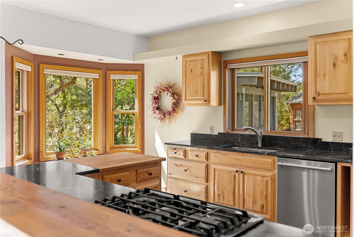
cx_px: 177
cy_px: 118
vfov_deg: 41.9
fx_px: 309
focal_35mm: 31
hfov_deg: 59.6
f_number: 2.8
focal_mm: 31.4
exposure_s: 1/125
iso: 400
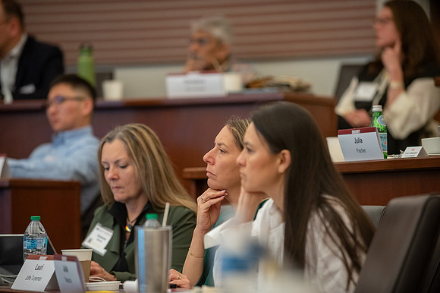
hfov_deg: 11.4
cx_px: 220
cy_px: 146
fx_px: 2201
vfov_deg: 7.6
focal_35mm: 180
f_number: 2.8
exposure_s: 1/160
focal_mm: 180
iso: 2000
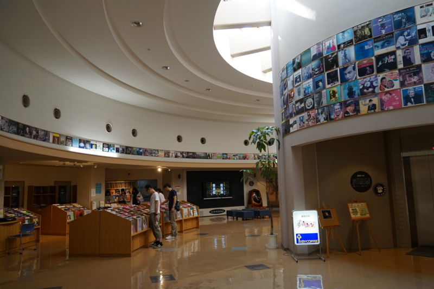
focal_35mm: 27
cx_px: 217
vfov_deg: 47.9
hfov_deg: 67.4
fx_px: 325
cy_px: 144
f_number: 4
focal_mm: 18
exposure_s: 1/160
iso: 500
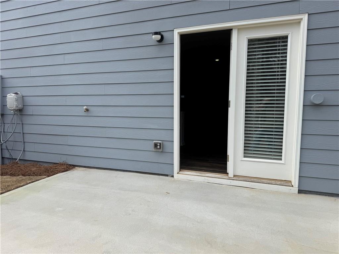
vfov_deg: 56.8
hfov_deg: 71.6
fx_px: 235
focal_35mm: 24
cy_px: 127
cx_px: 170
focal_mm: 6.76
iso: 80
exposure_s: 1/1767
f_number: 1.78
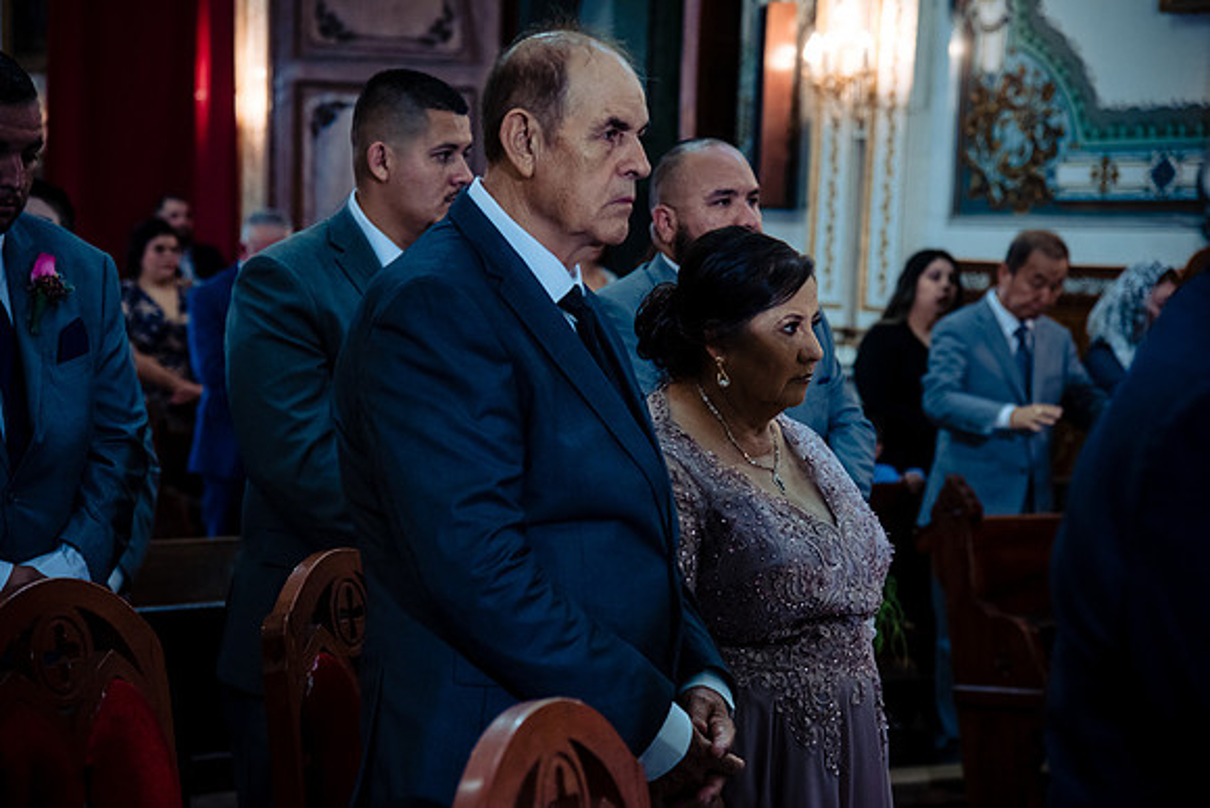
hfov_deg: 22.1
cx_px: 605
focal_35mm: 92
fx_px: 3093
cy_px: 404
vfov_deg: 14.9
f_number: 5
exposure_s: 1/100
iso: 2000
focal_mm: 92
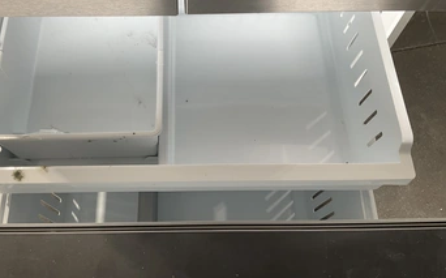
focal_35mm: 36
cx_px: 186
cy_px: 111
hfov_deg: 53.8
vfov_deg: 35.1
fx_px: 437
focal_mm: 3
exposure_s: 1/122
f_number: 1.8
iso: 32
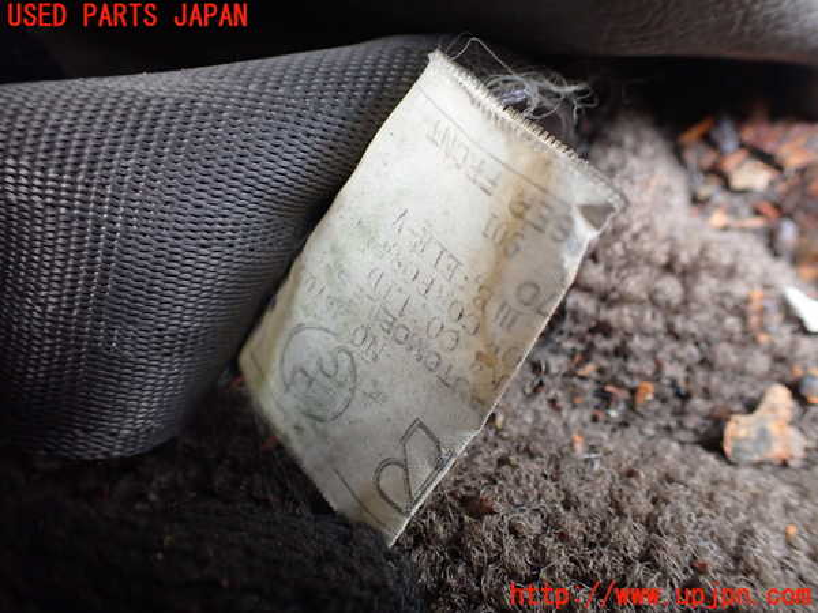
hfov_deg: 60.0
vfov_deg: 46.8
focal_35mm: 30
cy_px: 306
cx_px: 409
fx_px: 709
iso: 640
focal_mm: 5.4
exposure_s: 1/125
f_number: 2.3
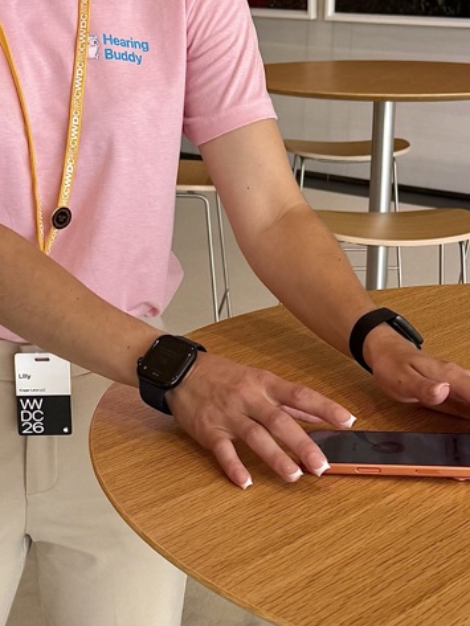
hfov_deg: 20.7
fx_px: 1285
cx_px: 217
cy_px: 332
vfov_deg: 27.4
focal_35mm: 71
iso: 80
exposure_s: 1/361
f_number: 1.78
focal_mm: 6.76
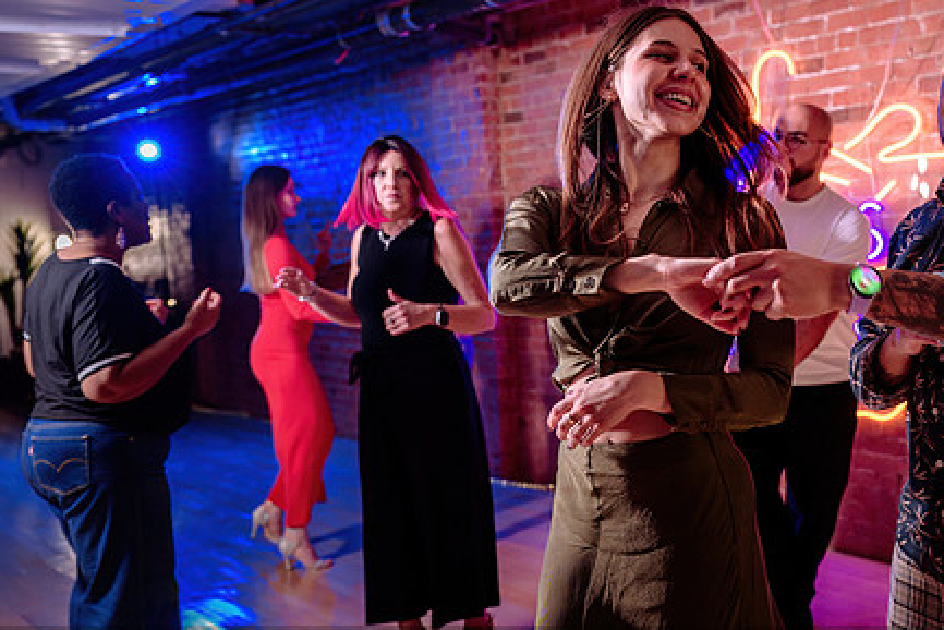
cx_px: 662
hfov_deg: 40.4
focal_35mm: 48
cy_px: 364
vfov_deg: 28.1
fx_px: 1259
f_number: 2.8
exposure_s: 1/160
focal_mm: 33
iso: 500
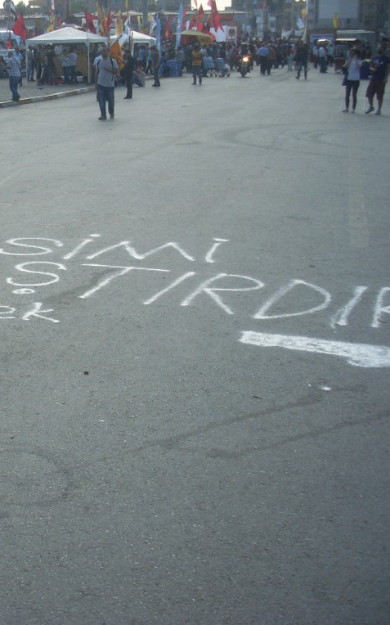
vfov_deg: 37.5
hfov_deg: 23.3
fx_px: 919
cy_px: 313
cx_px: 29
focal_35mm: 54
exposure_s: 1/250
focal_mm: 6.3
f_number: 7.7
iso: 80
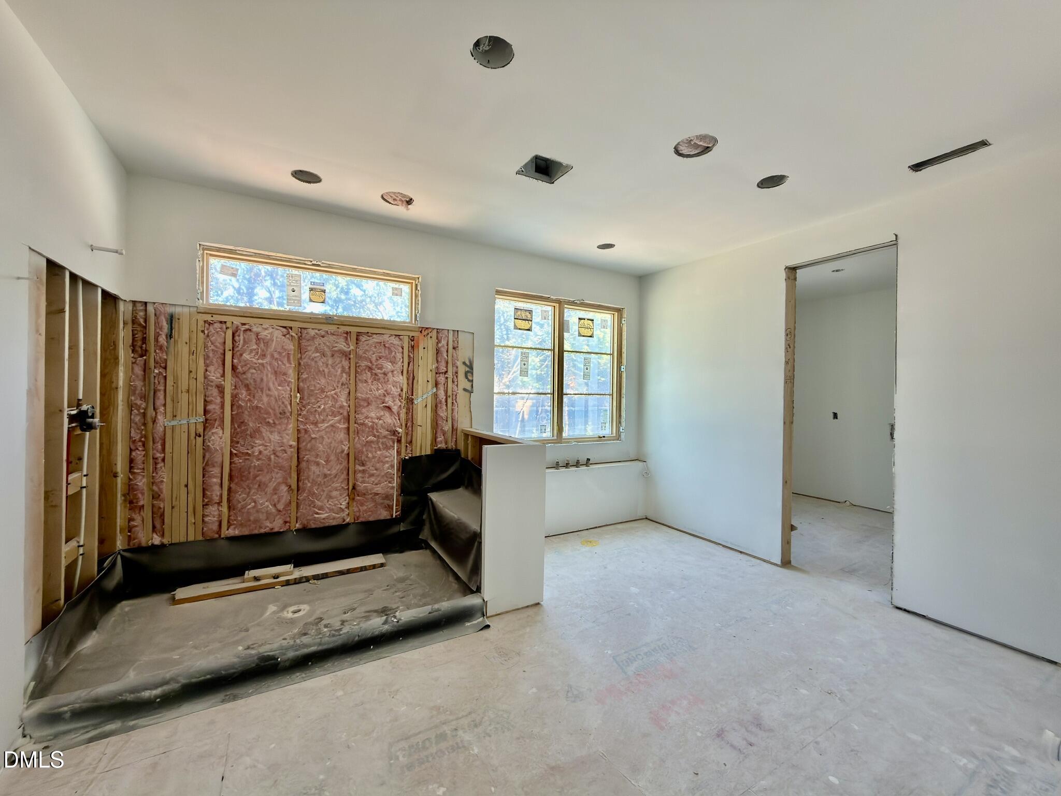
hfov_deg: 102.1
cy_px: 398
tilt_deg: -0.1
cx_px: 530
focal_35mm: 14
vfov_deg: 85.7
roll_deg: -0.2
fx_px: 429
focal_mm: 2.22
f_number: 2.2
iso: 64
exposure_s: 1/40
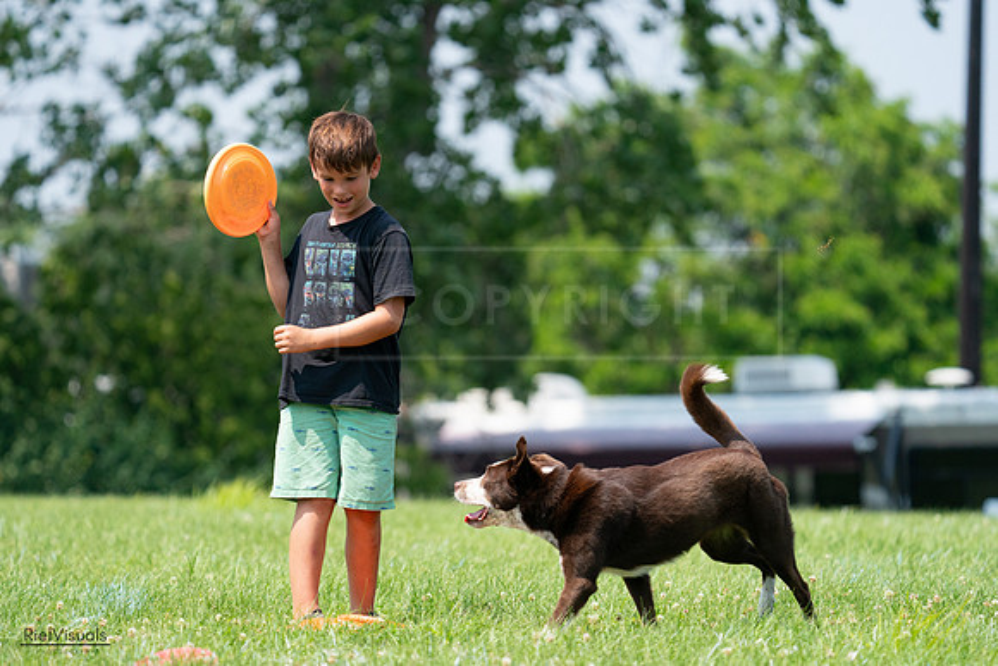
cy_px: 333
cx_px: 499
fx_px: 9205
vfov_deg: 4.1
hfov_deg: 6.2
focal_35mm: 332
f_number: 6.3
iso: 1600
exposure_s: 1/4000
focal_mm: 332
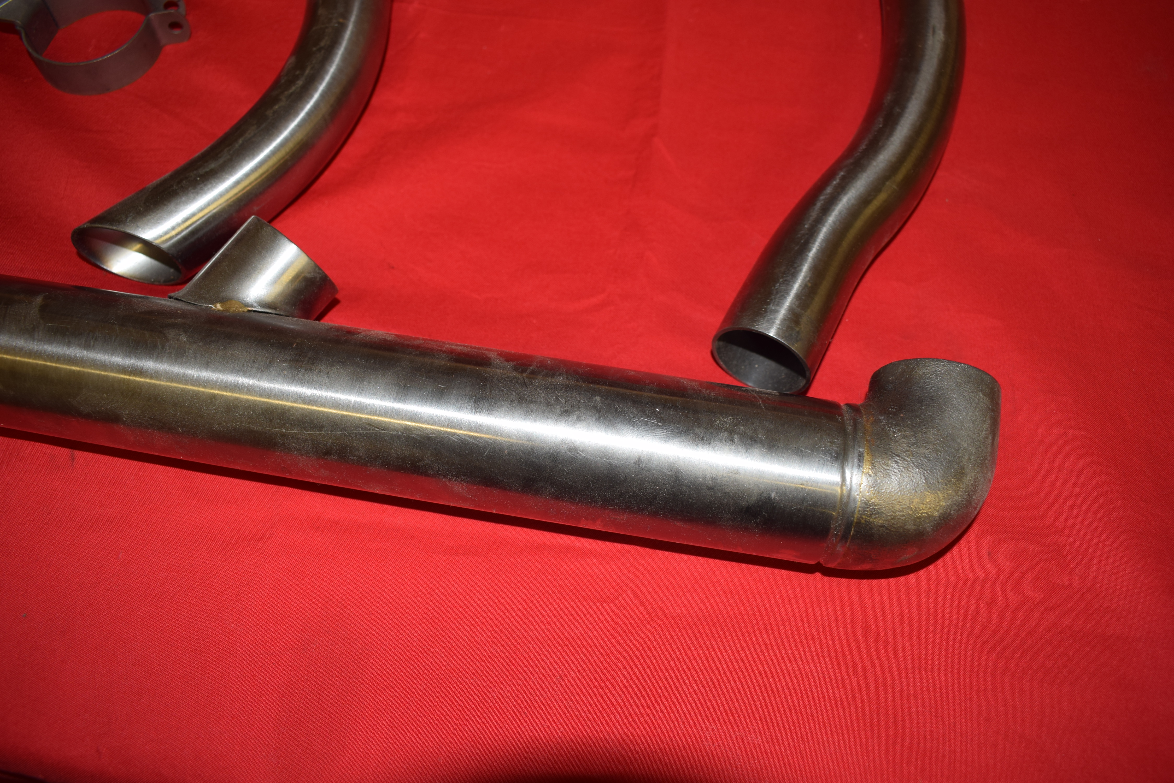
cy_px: 392
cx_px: 587
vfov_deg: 43.6
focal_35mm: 30
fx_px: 979
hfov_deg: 61.9
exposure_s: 1/25
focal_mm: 20
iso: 160
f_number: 5
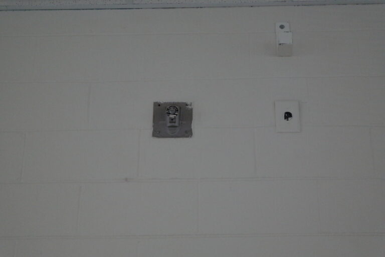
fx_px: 823
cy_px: 128
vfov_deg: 17.7
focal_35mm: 77
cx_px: 192
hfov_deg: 26.3
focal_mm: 50
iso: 3200
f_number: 5.6
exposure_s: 1/80
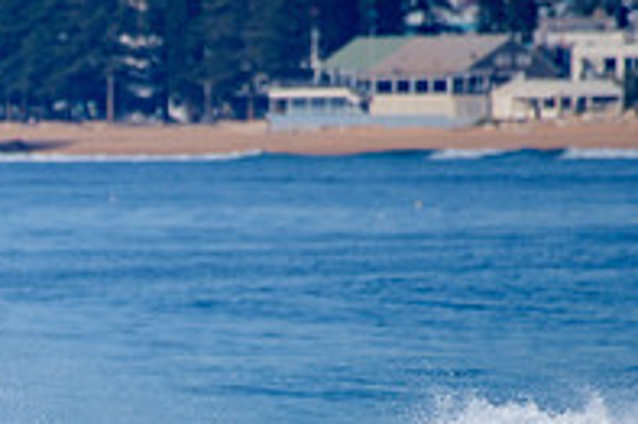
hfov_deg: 1.4
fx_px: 26082
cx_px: -146
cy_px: 542
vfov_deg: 0.9
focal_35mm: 1473
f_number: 5.6
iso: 125
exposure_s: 1/1600
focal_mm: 500
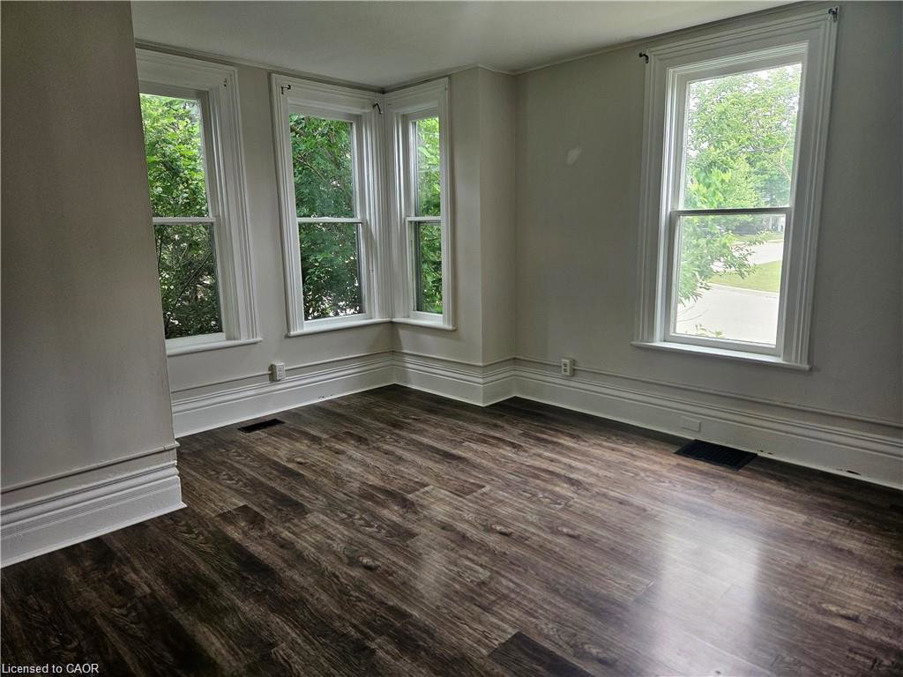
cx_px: 452
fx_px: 600
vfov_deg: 58.9
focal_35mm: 23
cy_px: 338
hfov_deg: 73.9
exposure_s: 1/120
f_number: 1.8
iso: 125
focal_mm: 5.4
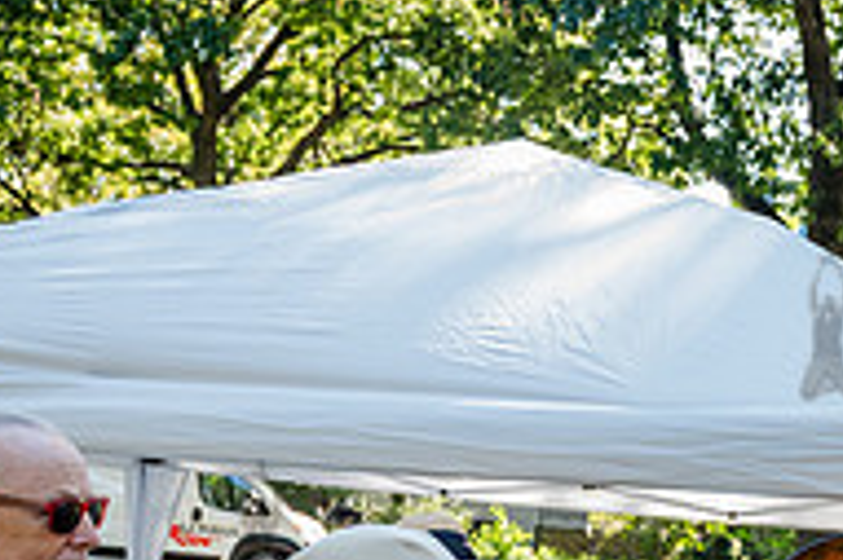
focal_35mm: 91
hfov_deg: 21.2
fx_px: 2129
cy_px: 711
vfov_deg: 14.4
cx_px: 933
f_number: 4
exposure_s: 1/400
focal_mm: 27
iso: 1250
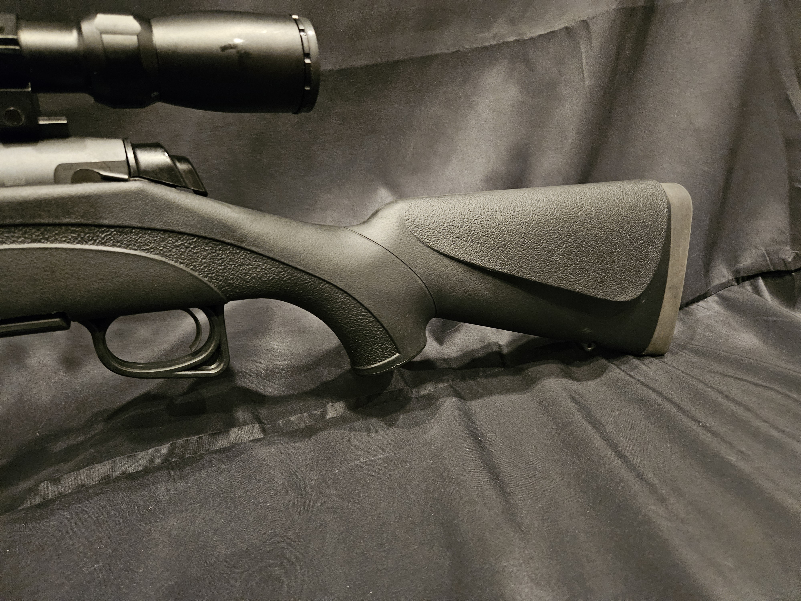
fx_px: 532
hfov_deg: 73.9
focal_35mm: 23
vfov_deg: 58.9
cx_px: 400
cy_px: 300
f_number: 1.8
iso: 1250
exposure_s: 1/24
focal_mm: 5.4
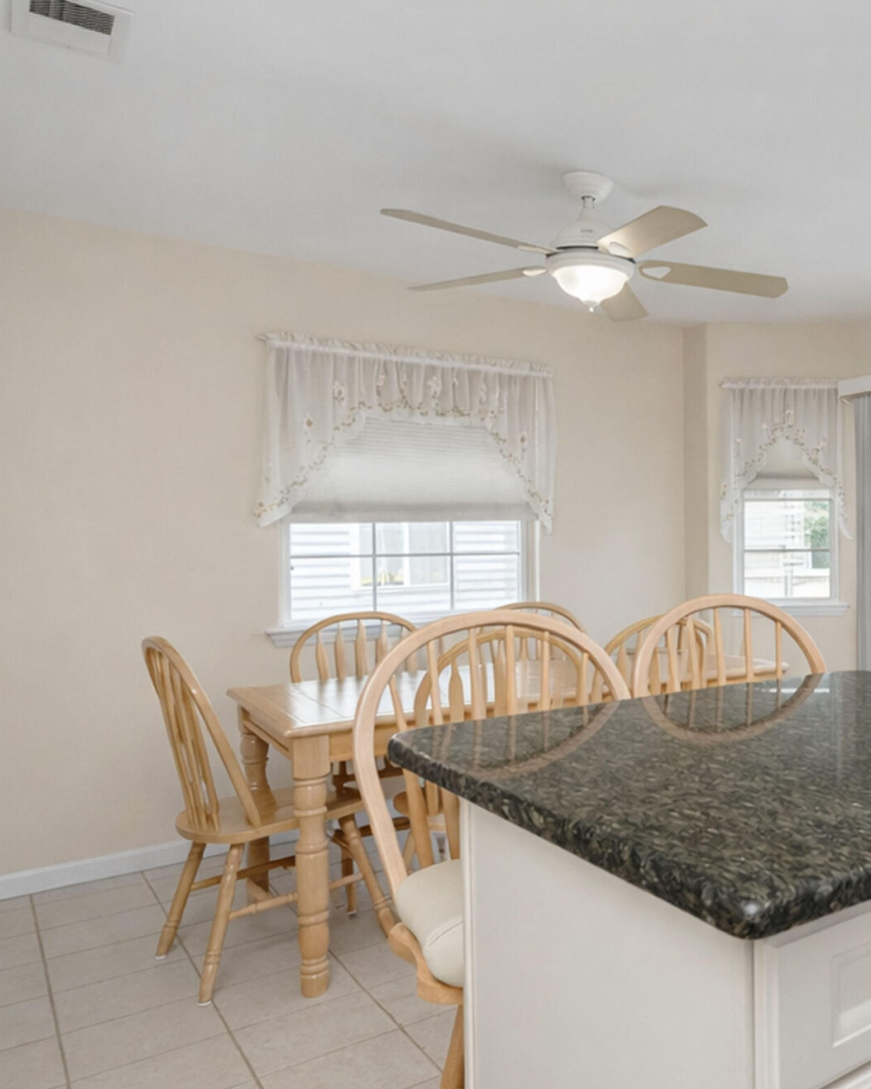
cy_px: 551
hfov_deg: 41.8
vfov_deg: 60.5
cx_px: 910
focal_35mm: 29
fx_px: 935
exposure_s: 1/80
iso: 64
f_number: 6.3
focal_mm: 16
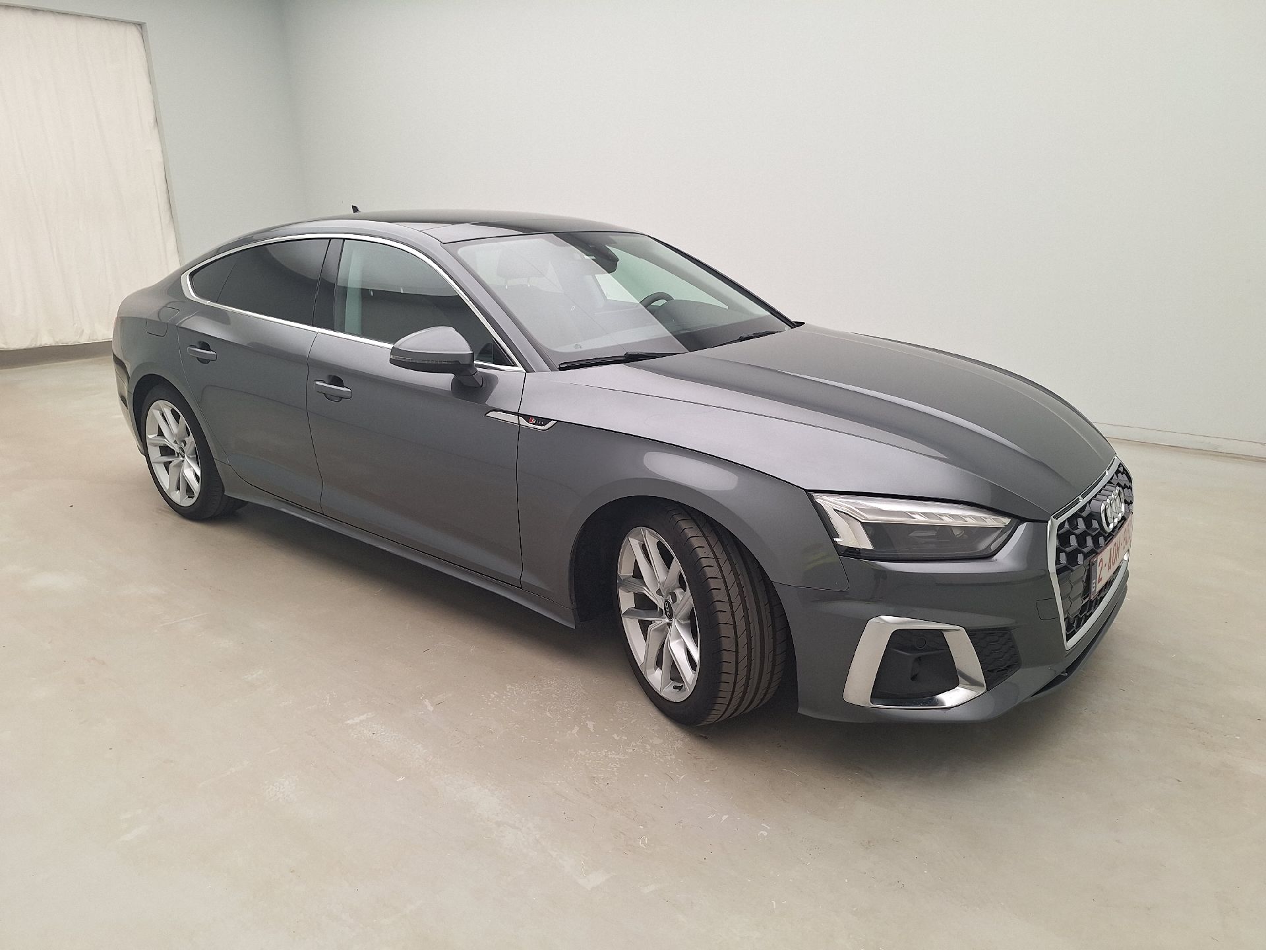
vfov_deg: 58.9
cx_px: 633
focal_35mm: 23
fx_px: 841
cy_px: 475
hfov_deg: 73.9
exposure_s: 1/100
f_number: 1.8
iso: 50
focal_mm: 5.54
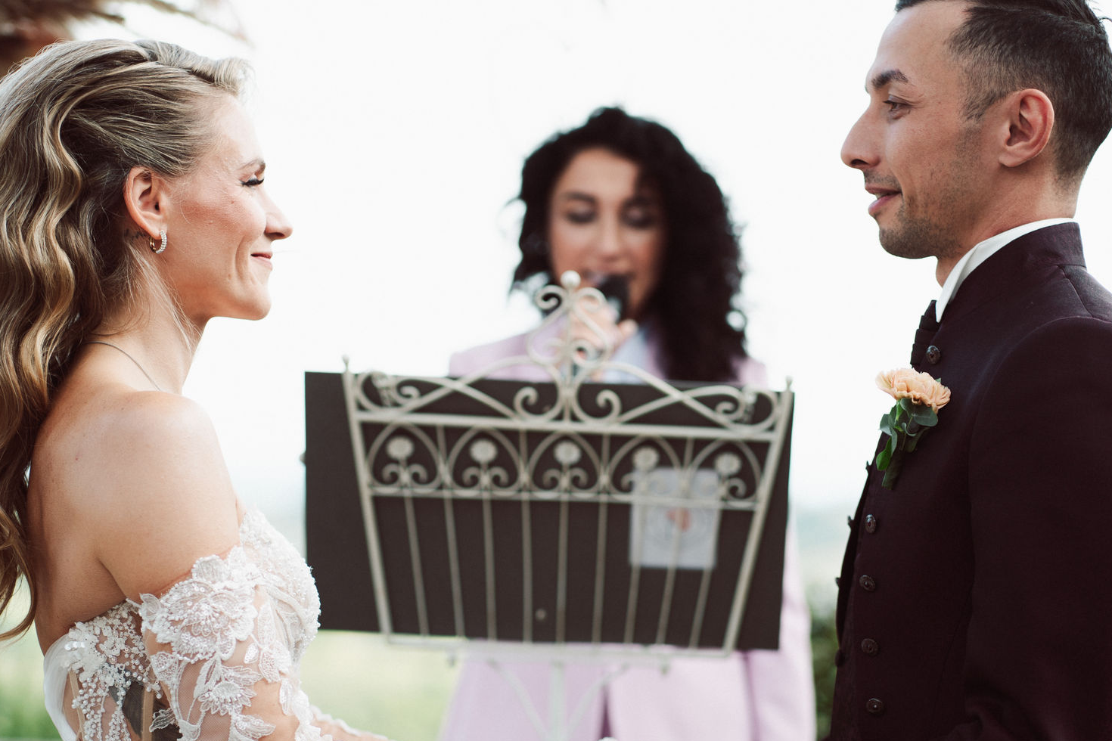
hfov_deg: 18.4
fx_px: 3428
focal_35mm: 111
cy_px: 339
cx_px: 530
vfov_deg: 12.3
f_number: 2.5
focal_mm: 85
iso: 160
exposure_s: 1/800
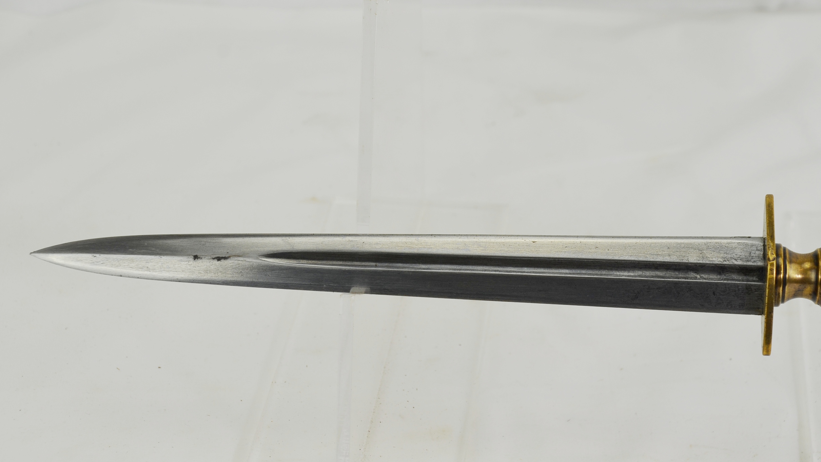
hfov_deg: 25.6
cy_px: 259
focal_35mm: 83
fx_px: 1807
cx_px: 410
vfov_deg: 14.6
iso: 250
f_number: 5.6
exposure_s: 1/125
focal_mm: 52
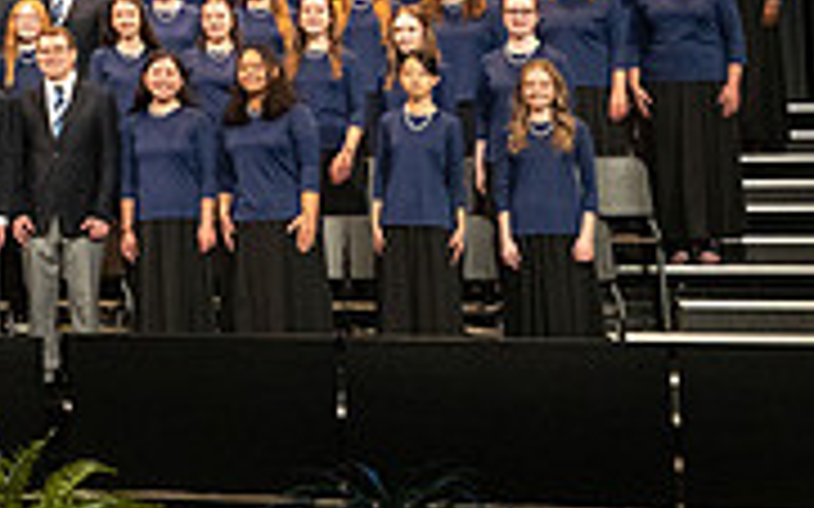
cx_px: -275
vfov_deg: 12.5
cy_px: -56
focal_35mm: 103
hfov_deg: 18.6
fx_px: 2284
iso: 3200
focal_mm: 30
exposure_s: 1/200
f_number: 4
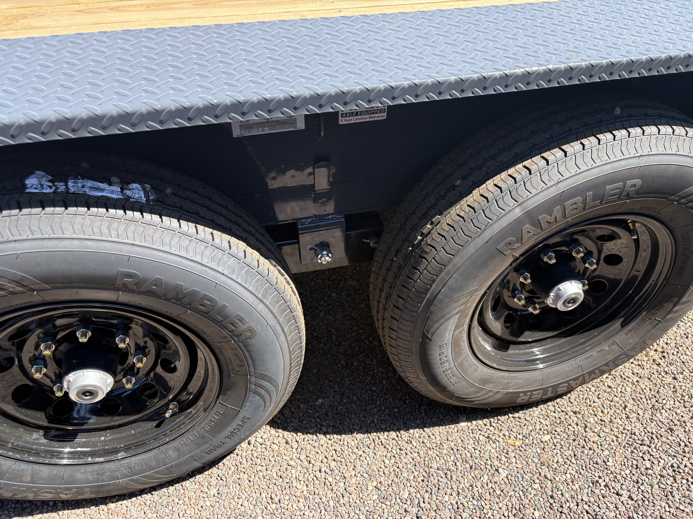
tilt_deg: -39.4
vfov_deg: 53.1
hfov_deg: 67.3
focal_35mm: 26
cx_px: 346
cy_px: 260
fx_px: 521
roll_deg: +1.8
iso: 50
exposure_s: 1/747
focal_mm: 5.96
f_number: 1.6
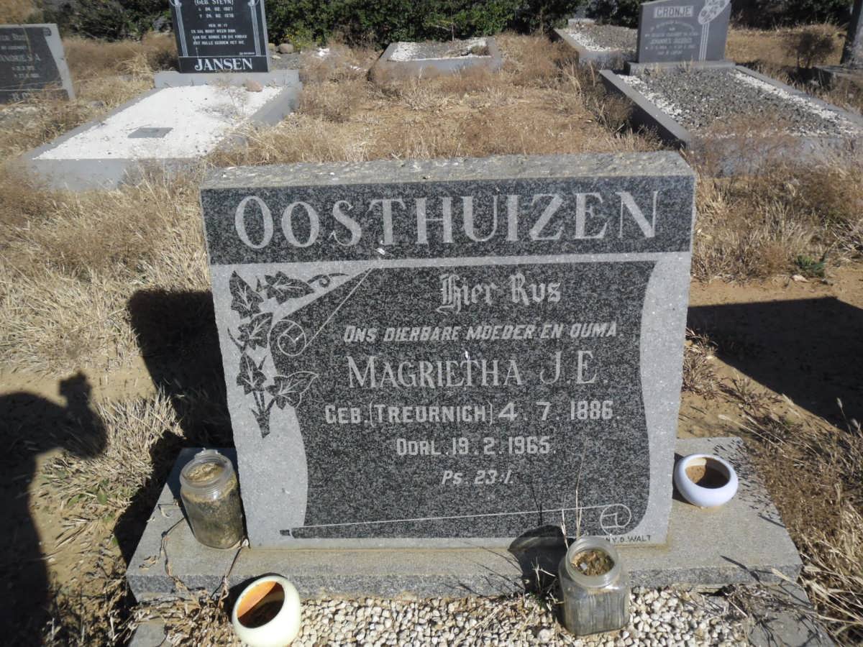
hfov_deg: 65.3
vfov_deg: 51.4
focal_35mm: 27
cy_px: 324
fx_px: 673
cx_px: 432
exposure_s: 1/206
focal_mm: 4.9
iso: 80
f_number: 9
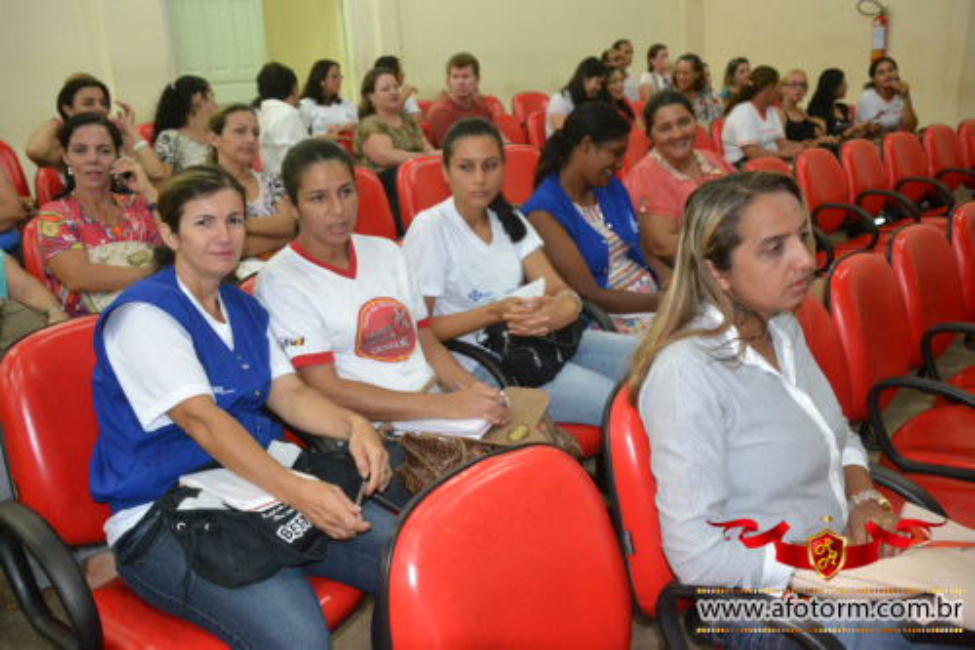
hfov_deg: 61.9
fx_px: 812
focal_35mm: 30
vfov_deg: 43.6
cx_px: 488
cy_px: 325
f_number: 3.5
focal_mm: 20
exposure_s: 1/60
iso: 3200
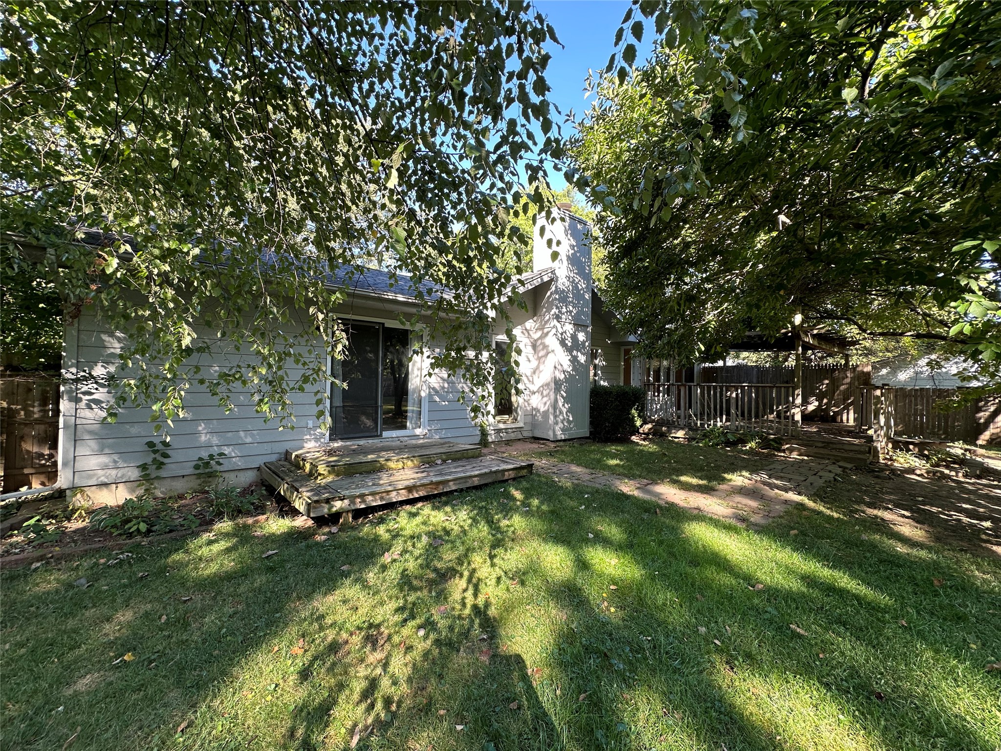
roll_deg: -1.8
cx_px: 500
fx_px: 405
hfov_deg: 102.1
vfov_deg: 85.7
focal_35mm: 14
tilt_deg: +1.4
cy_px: 376
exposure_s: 1/99
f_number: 2.2
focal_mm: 2.22
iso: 50
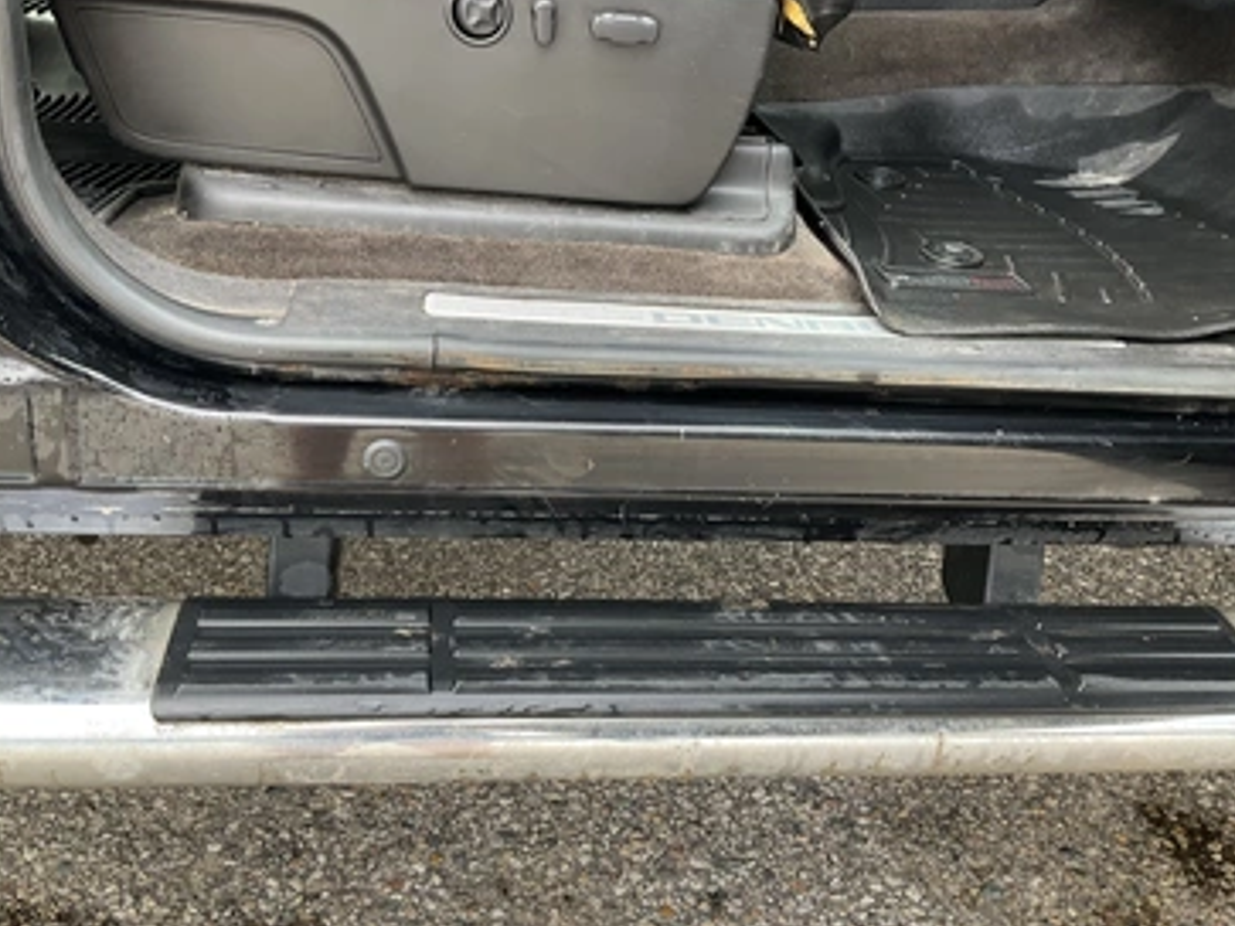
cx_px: 602
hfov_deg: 56.8
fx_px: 1141
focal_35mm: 32
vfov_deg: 44.1
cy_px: 439
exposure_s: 1/122
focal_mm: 3
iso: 32
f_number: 1.8
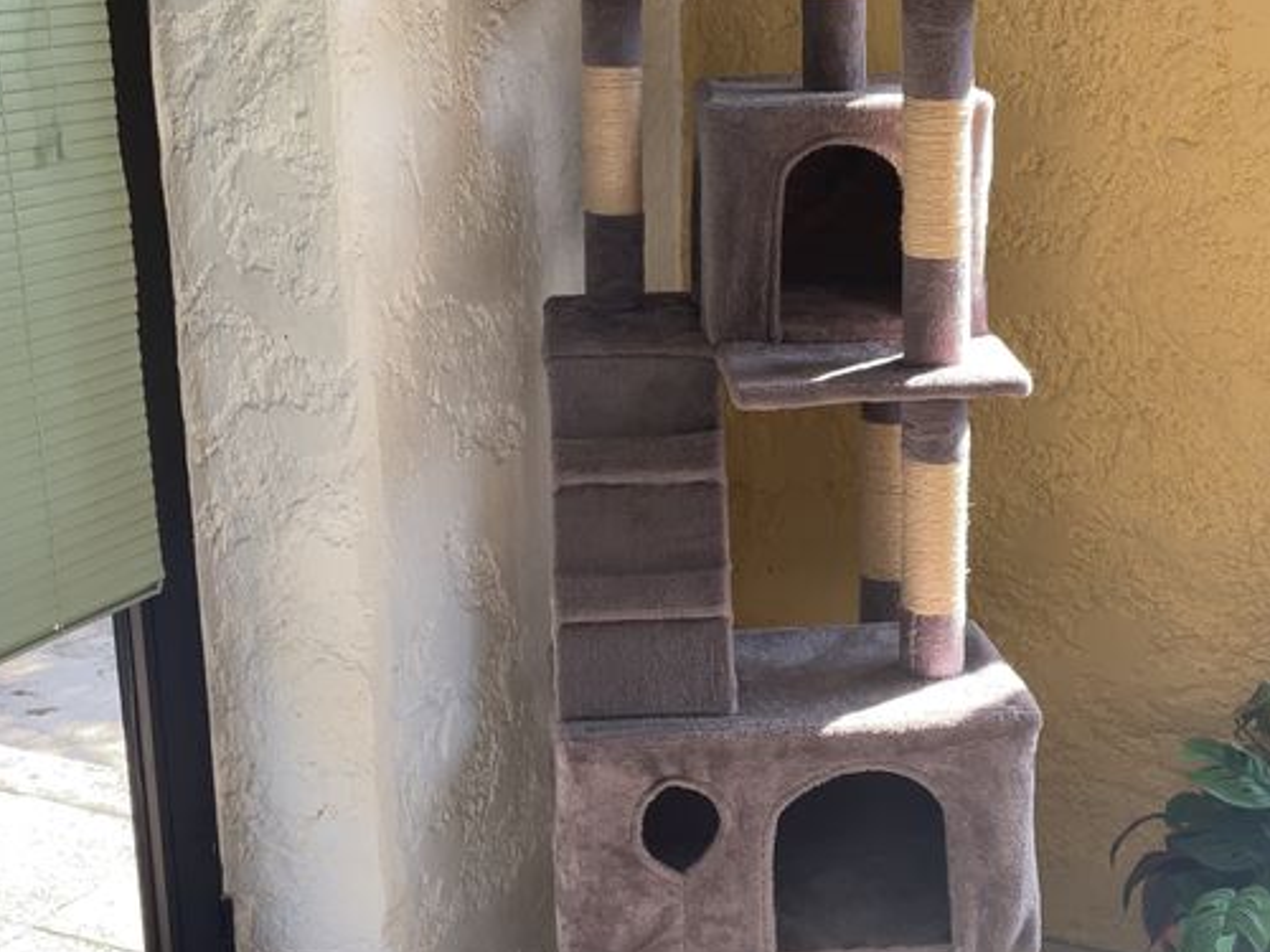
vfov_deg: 25.2
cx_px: 714
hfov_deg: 33.2
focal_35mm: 58
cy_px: 536
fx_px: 2128
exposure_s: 1/120
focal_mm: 3
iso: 20
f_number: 1.8
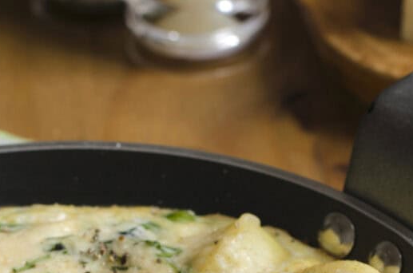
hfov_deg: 9.2
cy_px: 406
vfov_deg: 6.1
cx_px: 141
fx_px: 2552
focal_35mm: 223
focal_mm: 50
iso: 100
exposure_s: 1/40
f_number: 5.6
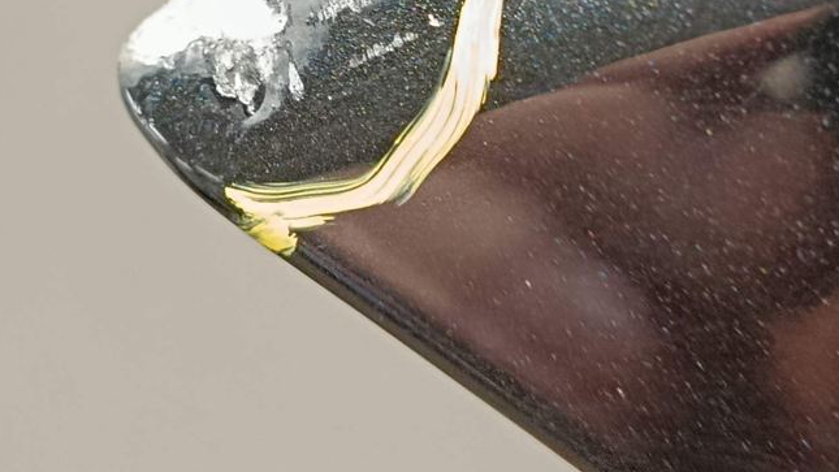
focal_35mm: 83
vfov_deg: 14.3
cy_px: -25
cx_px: 359
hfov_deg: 25.6
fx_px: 1847
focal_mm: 5.24
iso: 1651
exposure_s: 1/25
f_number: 1.7
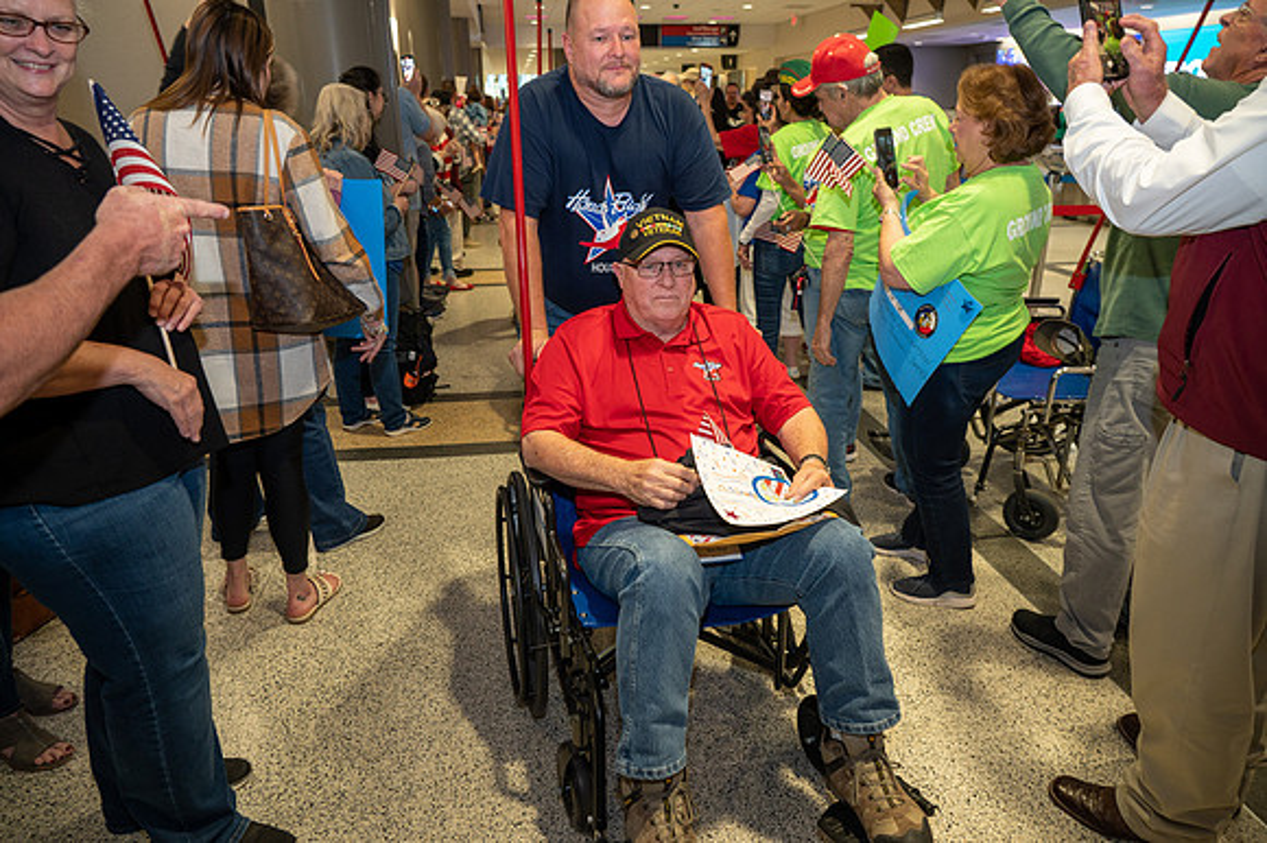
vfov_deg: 53.1
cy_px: 422
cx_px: 634
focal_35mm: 24
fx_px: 844
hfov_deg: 73.8
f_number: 4.5
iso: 1000
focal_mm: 24
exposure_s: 1/40
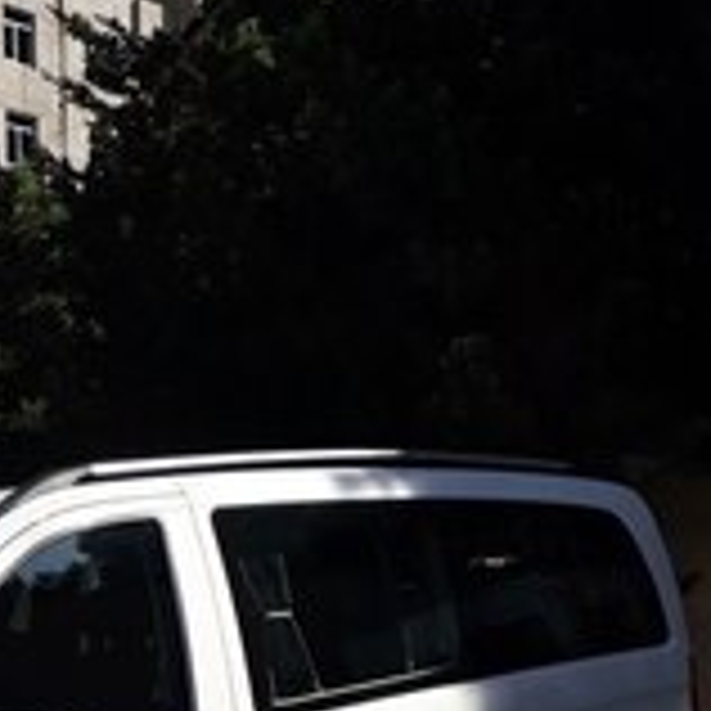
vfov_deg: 21.3
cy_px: 878
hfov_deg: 21.7
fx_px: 1743
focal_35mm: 75
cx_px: -99
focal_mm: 3.6
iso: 40
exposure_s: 1/1529
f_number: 1.9
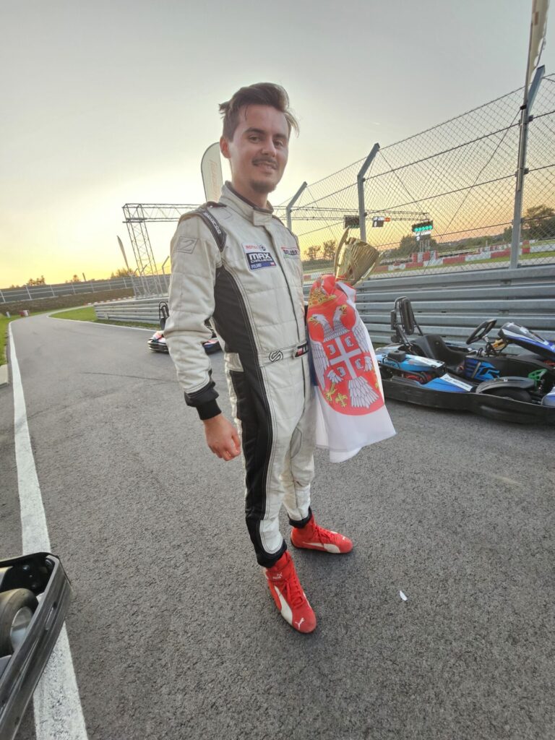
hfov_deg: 89.9
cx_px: 278
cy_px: 370
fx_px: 278
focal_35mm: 13
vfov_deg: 106.2
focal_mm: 2.2
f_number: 2.2
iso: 160
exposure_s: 1/50
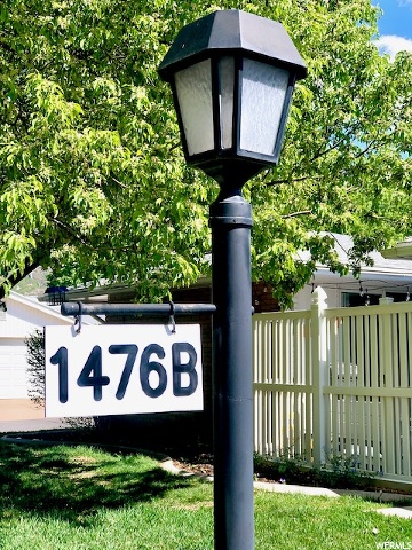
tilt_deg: +4.4
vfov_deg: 33.8
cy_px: 275
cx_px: 206
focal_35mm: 57
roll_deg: -1.3
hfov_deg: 25.7
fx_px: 905
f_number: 2.8
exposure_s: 1/397
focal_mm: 6.6
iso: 20
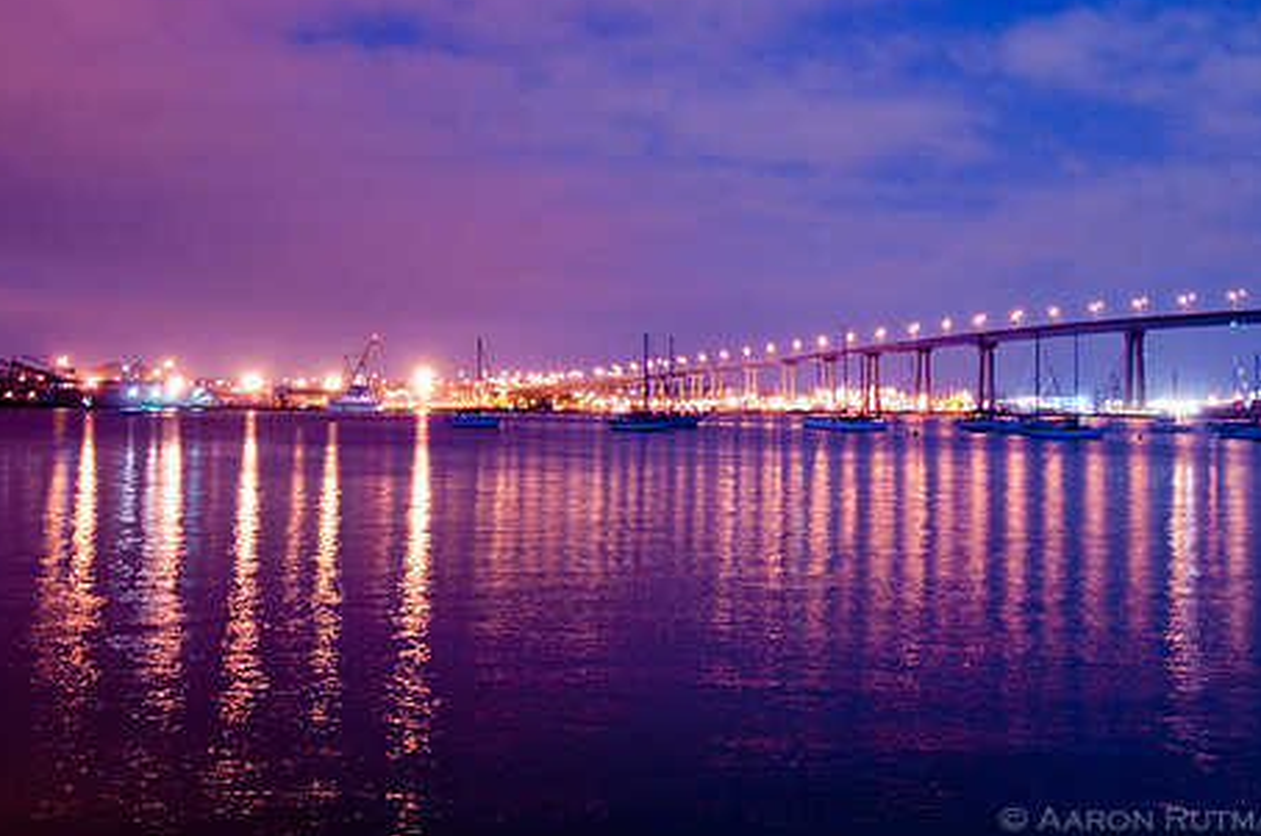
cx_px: 792
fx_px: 1608
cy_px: 312
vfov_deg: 29.0
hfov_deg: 42.5
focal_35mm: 46
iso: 200
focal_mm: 24
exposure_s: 2
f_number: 4
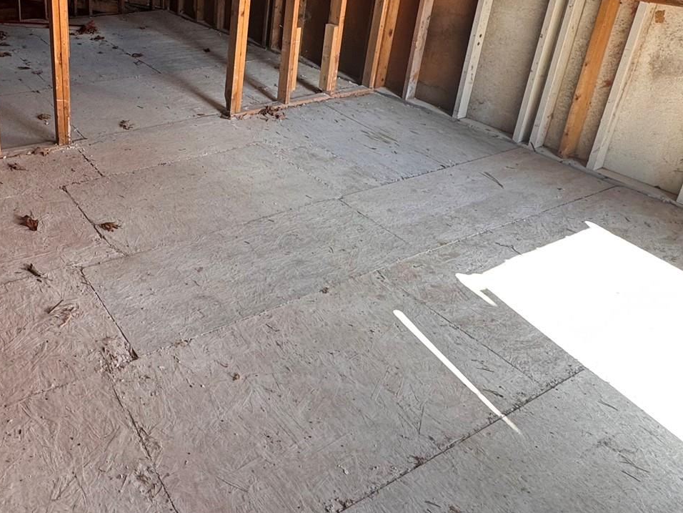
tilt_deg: -23.0
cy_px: 132
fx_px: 592
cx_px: 140
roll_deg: +0.0
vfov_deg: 45.3
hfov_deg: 55.8
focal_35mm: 30
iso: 100
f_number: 2.2
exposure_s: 1/99
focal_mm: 2.22
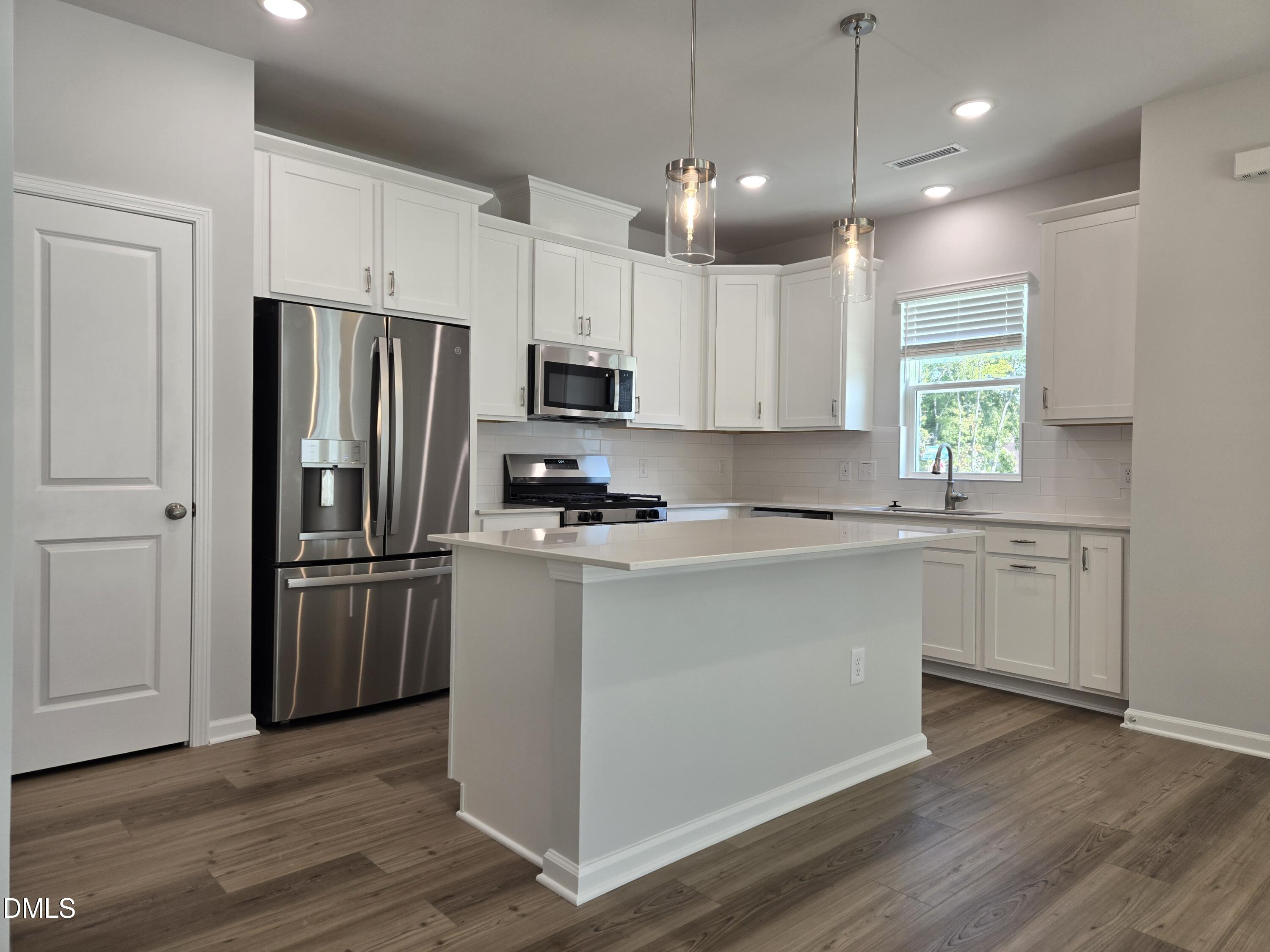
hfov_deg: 73.9
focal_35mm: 23
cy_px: 476
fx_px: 844
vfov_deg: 58.9
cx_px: 635
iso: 64
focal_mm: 5.4
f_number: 1.8
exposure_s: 1/120
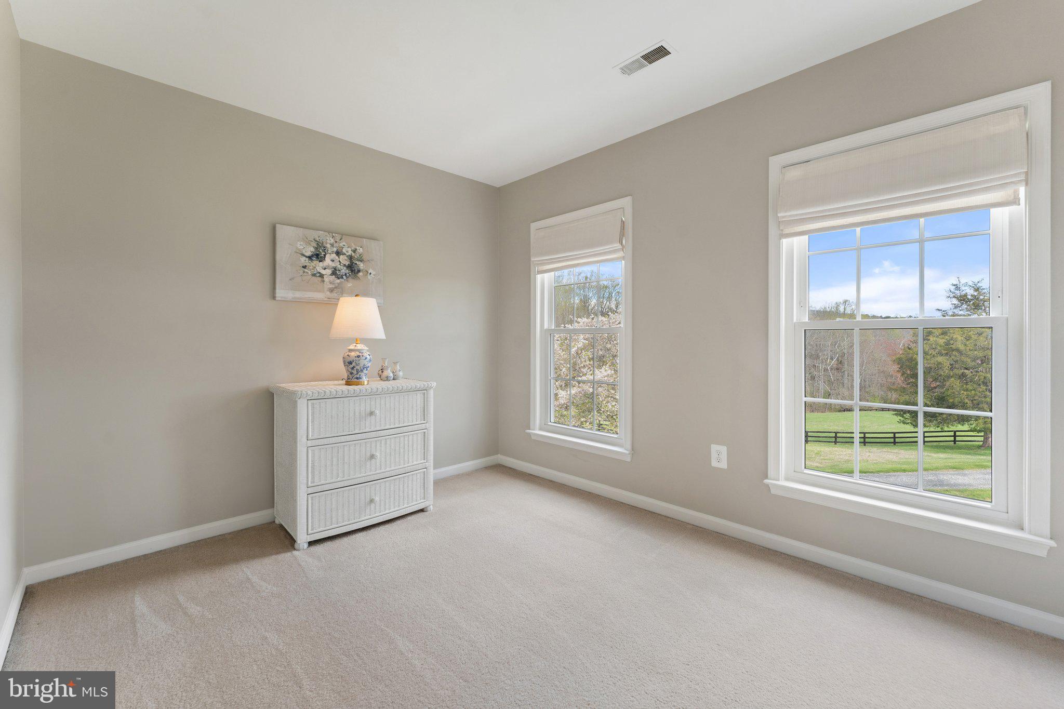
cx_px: 532
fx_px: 414
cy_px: 354
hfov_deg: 104.3
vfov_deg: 81.2
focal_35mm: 14
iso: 500
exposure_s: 1/15
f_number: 8
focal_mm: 14
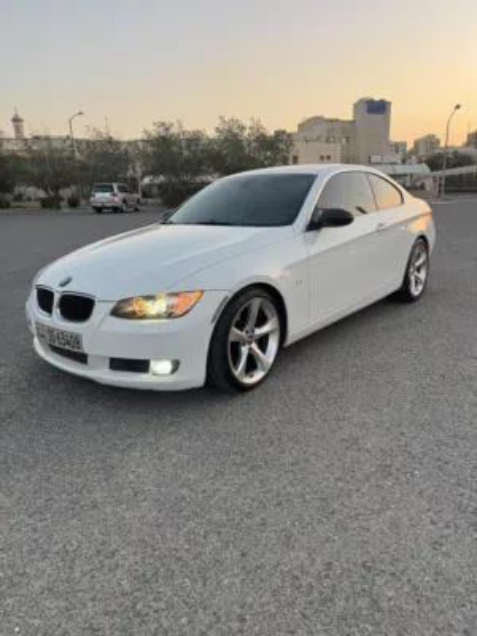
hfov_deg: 56.8
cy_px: 318
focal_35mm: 24
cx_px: 238
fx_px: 441
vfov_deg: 71.6
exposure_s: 1/215
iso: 64
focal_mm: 6.76
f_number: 1.78
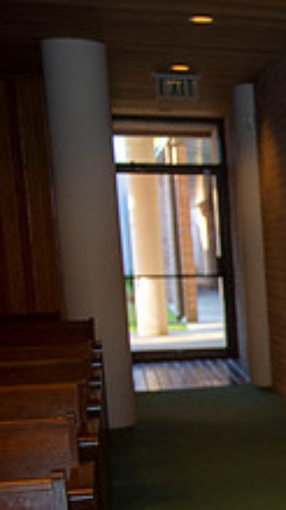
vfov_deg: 24.3
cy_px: 424
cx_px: 630
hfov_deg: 12.0
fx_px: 1161
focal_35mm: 86
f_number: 2.8
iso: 800
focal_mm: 31
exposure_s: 1/200
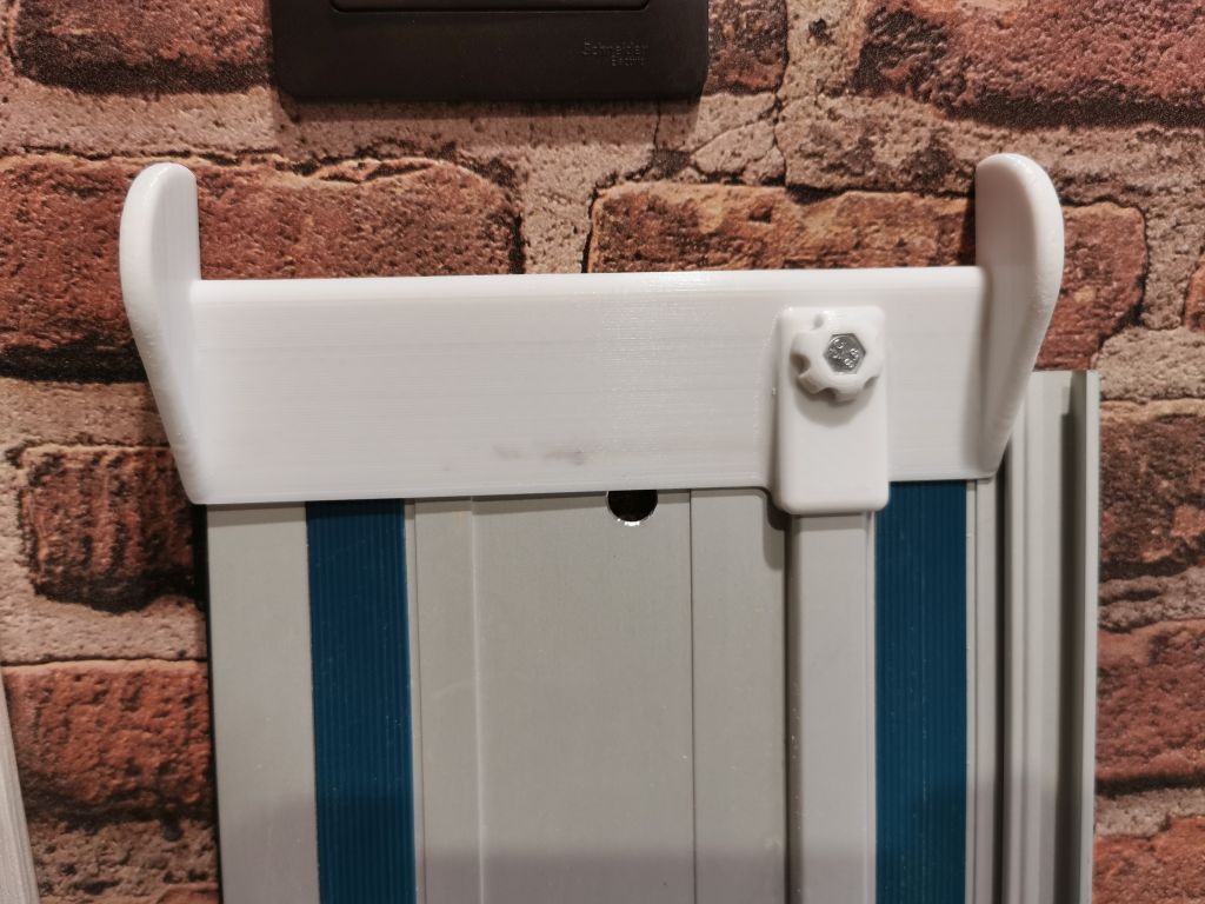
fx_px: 940
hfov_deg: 65.3
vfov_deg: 51.4
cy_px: 452
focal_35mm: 27
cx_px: 602
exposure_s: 1/50
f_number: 1.6
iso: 200
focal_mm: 5.56
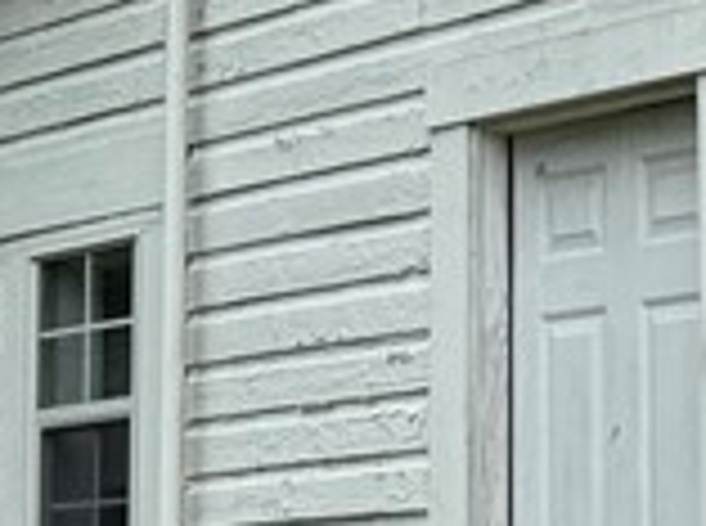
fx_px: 3195
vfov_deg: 9.3
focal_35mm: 157
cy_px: 539
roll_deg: +3.4
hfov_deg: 11.1
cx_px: 1542
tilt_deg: +6.8
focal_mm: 6.76
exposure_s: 1/3279
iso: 80
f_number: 1.78
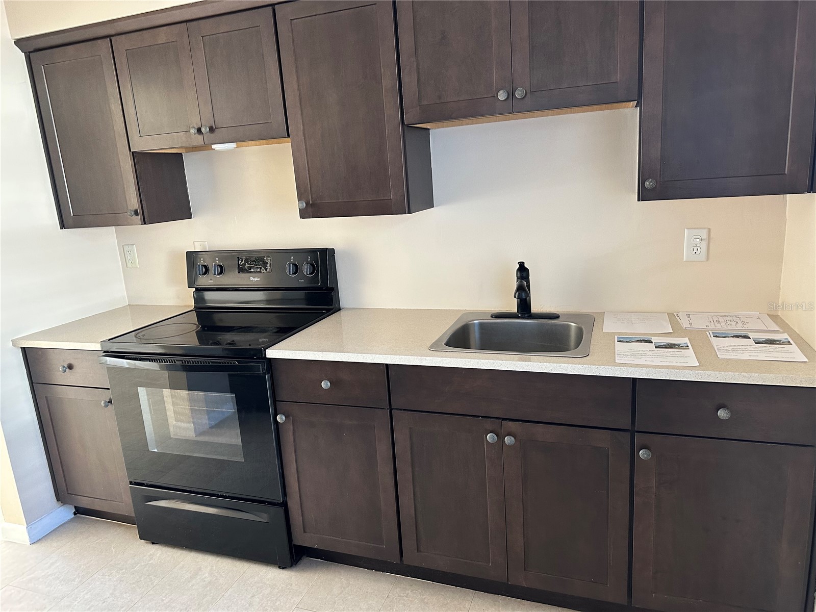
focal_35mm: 24
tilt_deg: -12.2
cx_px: 408
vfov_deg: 56.8
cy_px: 306
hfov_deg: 71.6
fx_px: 566
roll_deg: +3.6
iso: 250
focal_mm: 6.86
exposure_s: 1/60
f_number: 1.78
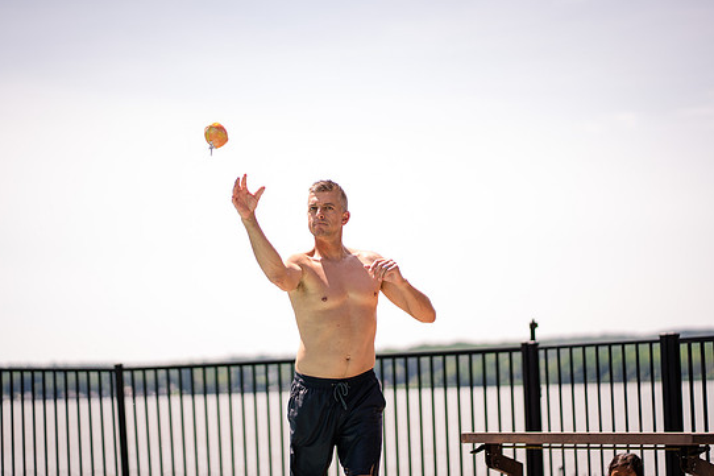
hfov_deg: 22.4
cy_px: 249
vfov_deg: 15.0
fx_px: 1804
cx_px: 343
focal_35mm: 91
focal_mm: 85
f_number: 1.8
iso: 200
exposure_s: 1/4000
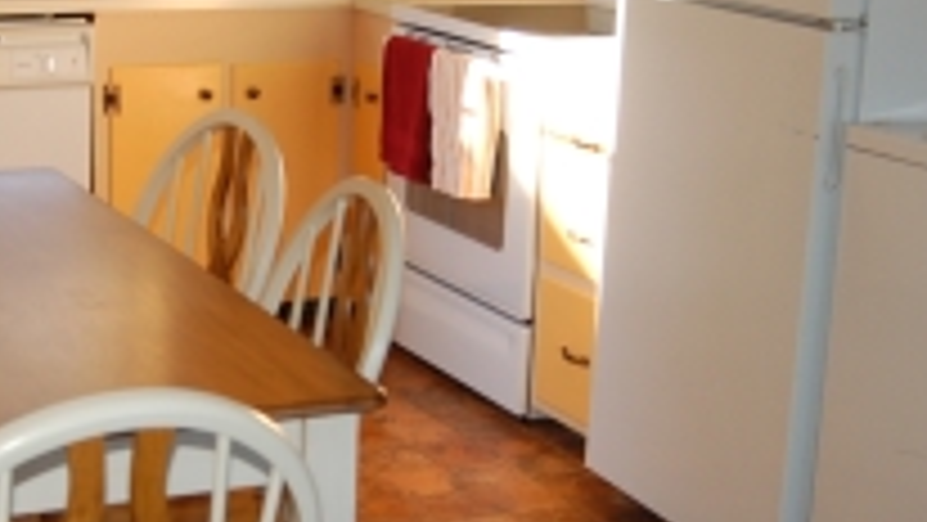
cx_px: 290
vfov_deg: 15.9
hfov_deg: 27.6
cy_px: 216
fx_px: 1869
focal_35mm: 76
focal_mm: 20
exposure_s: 1/160
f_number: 3.8
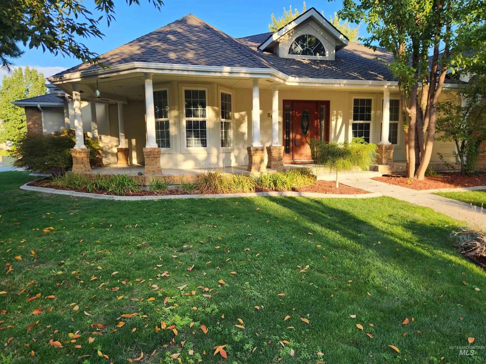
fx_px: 323
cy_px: 182
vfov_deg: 58.9
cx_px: 243
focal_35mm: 23
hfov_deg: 73.9
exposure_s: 1/211
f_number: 1.8
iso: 20
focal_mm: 5.4
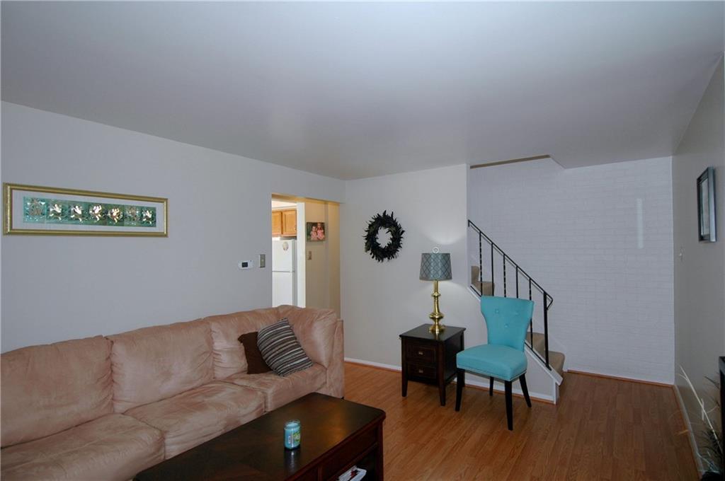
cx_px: 362
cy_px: 240
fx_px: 362
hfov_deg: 90.1
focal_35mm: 18
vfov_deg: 67.2
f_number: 4
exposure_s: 1/60
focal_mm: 12
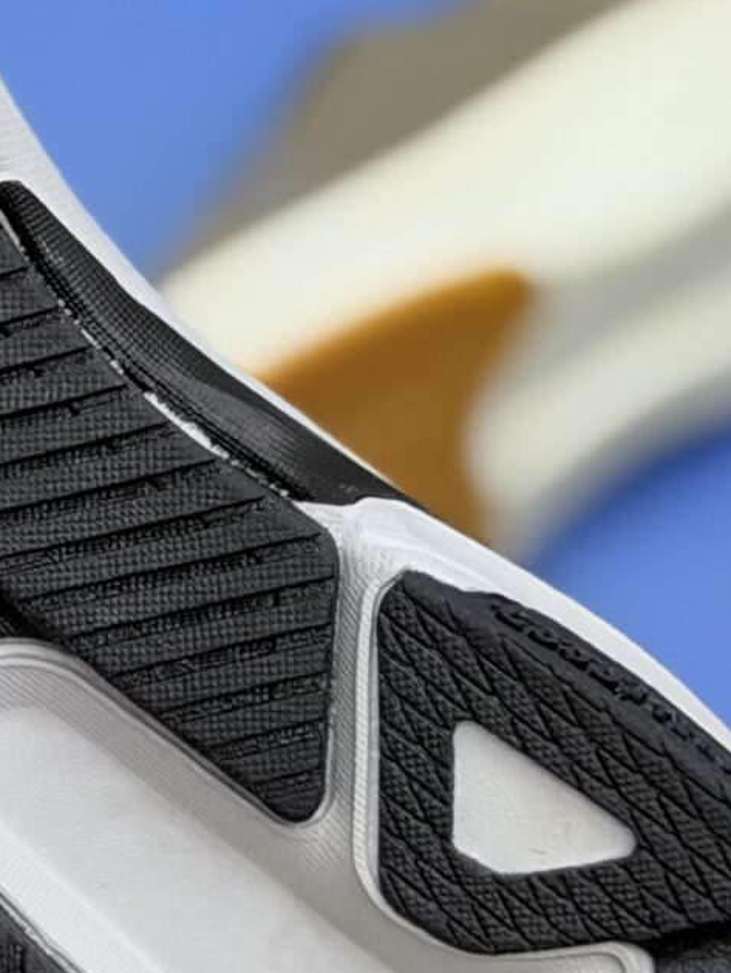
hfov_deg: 7.6
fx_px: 5487
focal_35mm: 195
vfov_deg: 10.1
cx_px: -3
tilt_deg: -54.9
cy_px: 142
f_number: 1.78
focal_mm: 6.76
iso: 64
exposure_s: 1/239
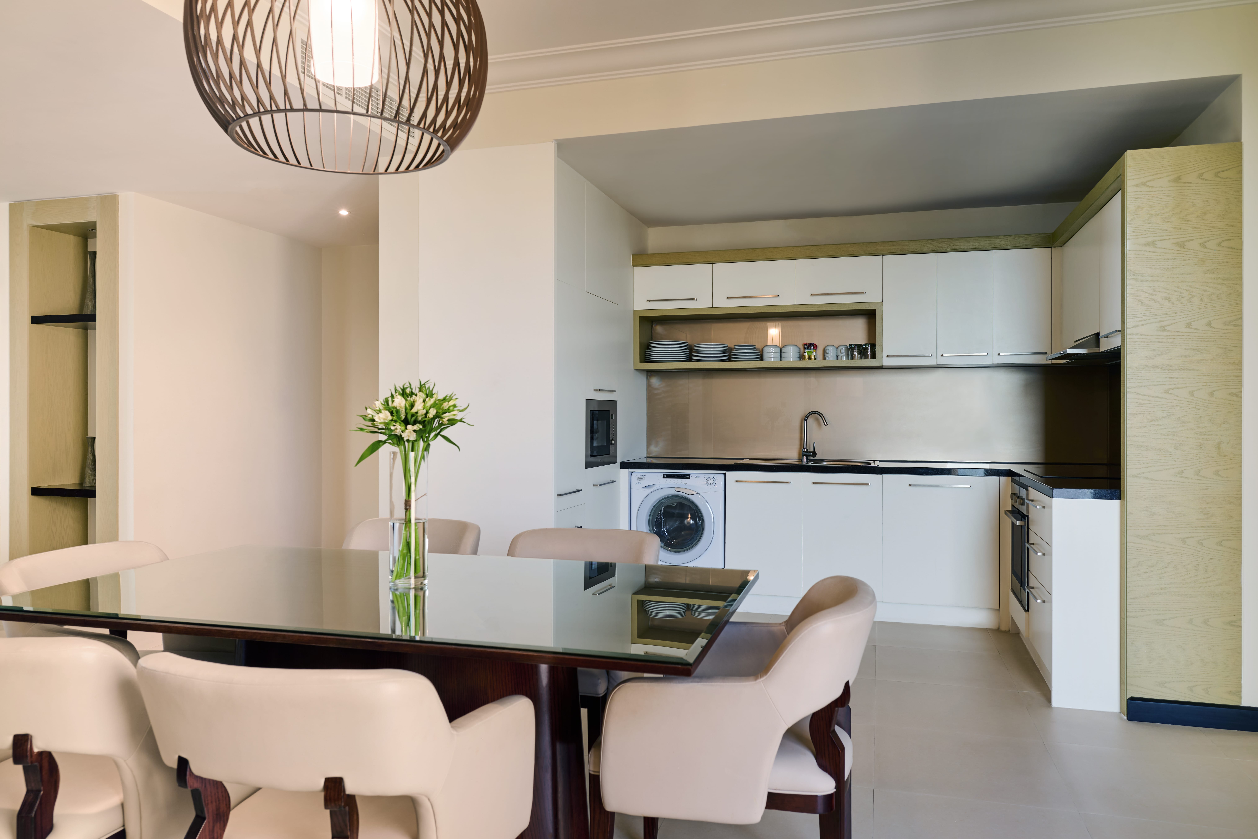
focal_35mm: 24
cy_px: 420
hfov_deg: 73.7
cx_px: 629
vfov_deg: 53.1
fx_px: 839
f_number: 7.1
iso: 400
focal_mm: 24
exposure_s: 1/3
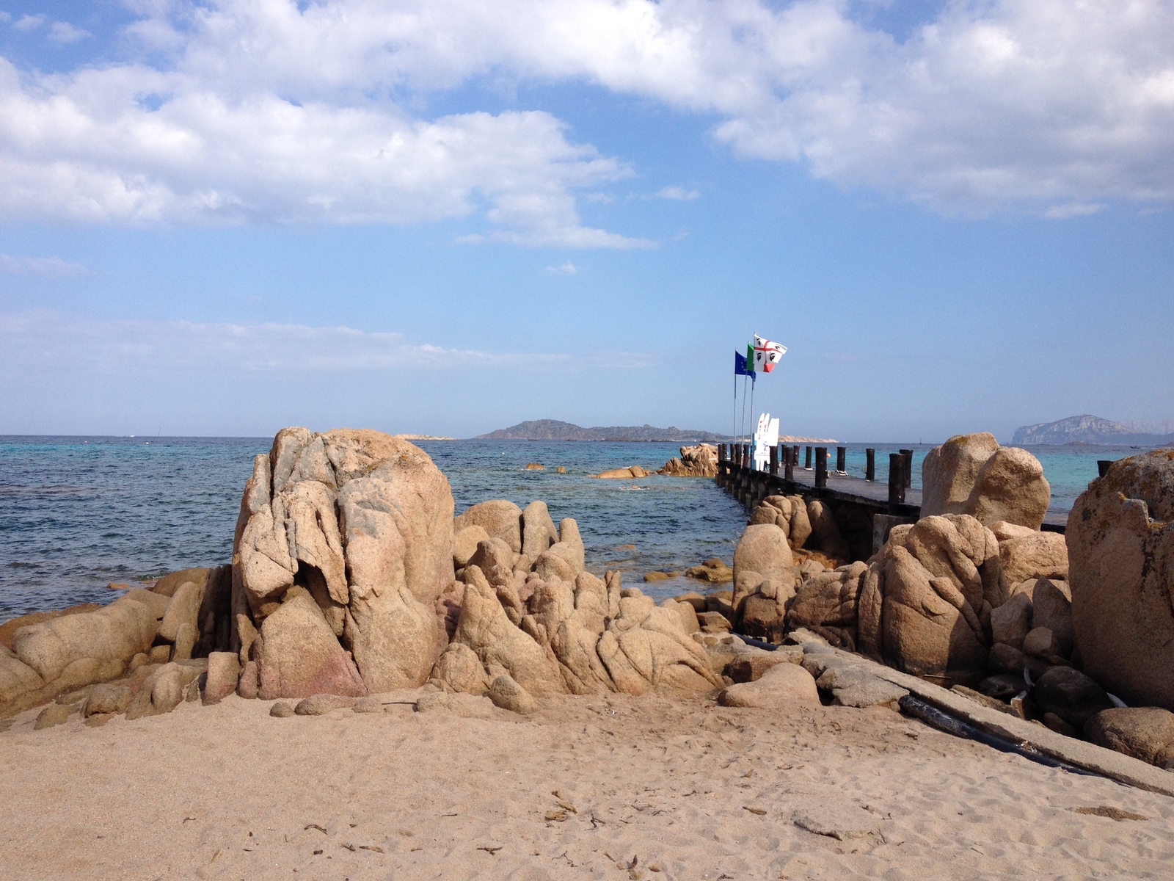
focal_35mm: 35
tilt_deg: -0.4
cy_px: 440
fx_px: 1187
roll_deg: +0.1
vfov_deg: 40.7
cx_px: 587
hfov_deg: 52.6
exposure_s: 1/1672
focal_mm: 4.28
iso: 50
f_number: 2.4
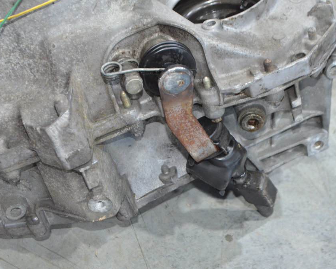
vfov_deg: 20.4
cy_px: 135
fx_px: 746
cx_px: 182
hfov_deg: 25.4
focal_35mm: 75
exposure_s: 1/60
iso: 2500
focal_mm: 44
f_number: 5.3
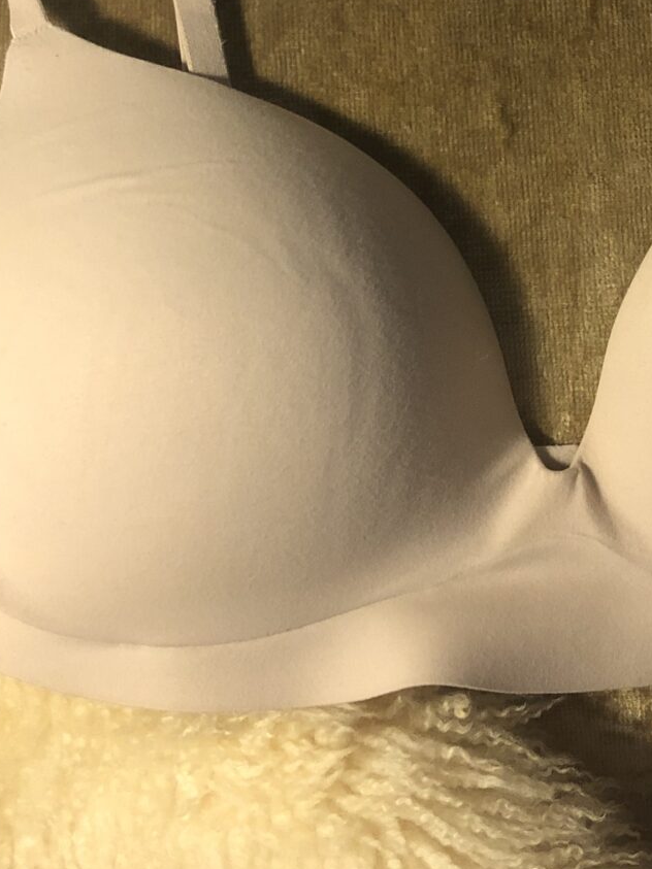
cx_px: 595
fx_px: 1708
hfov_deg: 21.1
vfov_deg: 28.2
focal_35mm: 68
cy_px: 222
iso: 50
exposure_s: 1/15
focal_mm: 3.99
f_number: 1.8
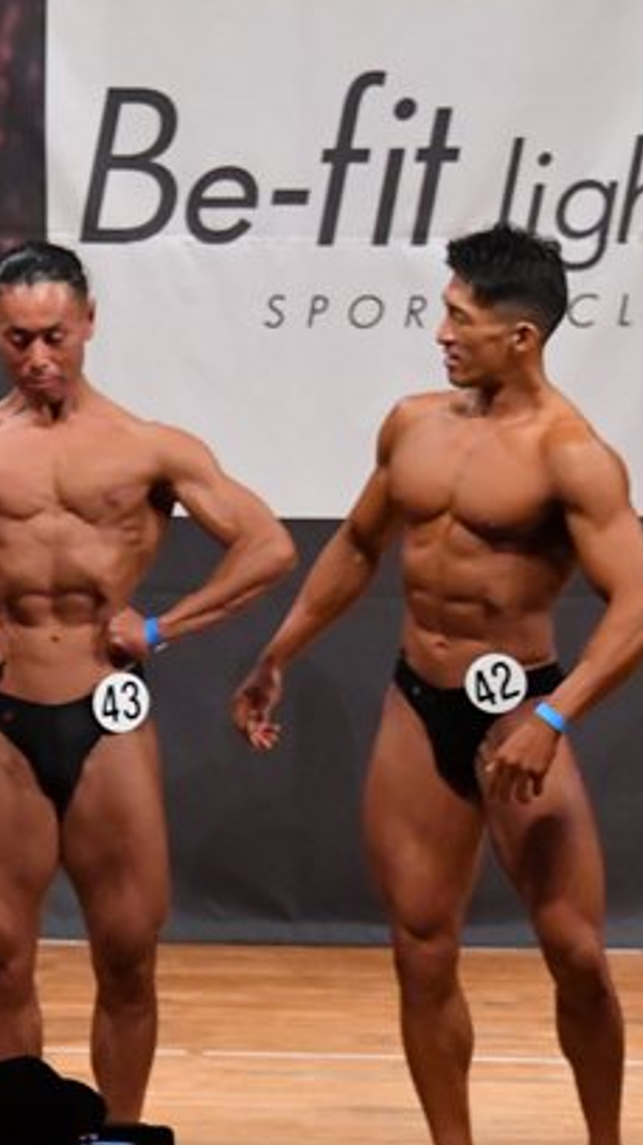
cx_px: -327
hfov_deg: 3.0
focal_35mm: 402
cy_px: 648
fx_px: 12205
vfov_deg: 5.4
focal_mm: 135
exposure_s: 1/400
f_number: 5.6
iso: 8000
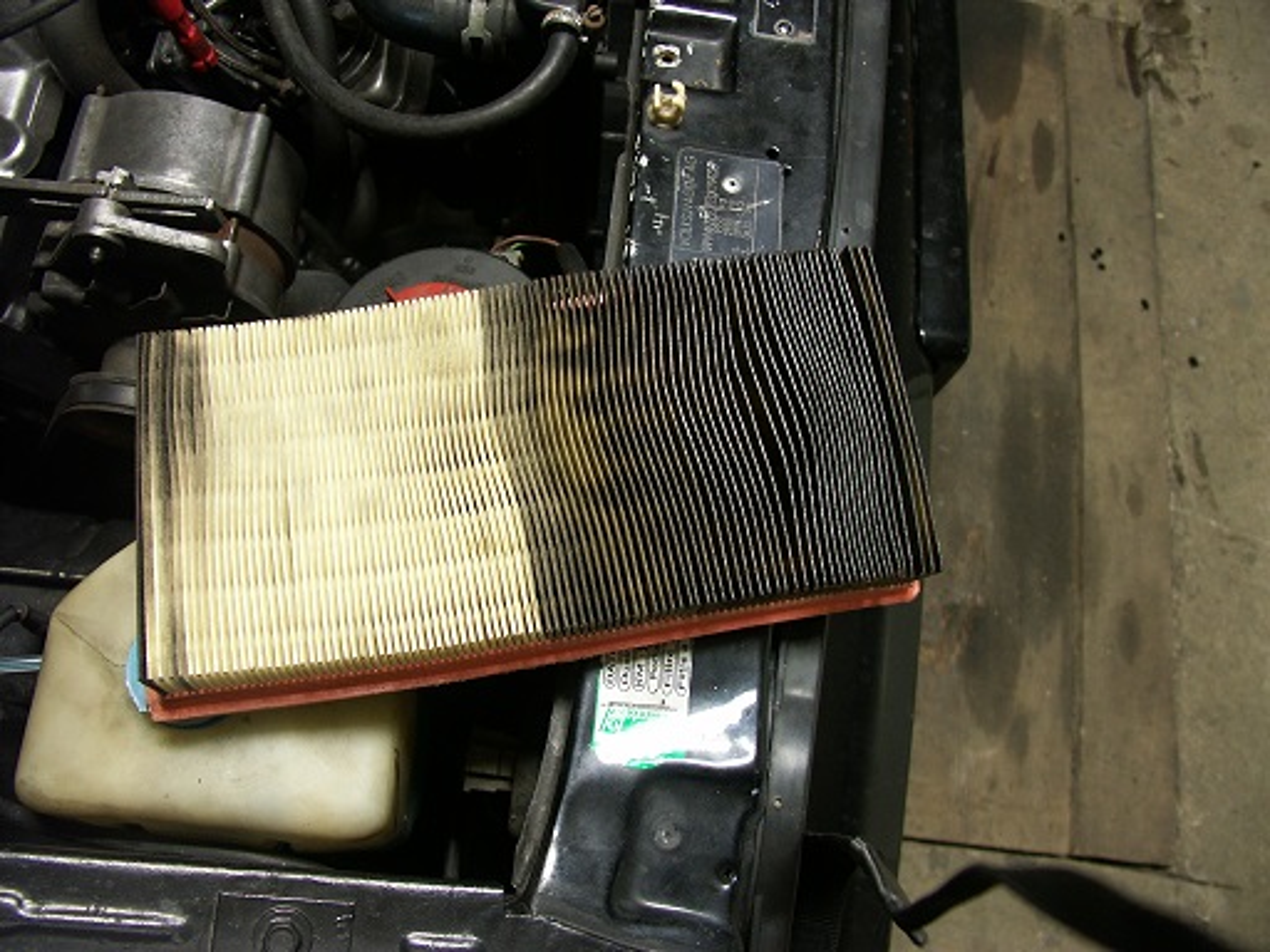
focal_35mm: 28
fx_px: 1027
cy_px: 476
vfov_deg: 49.7
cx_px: 635
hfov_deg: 63.4
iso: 160
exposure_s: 1/10
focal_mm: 7.2
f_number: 2.8
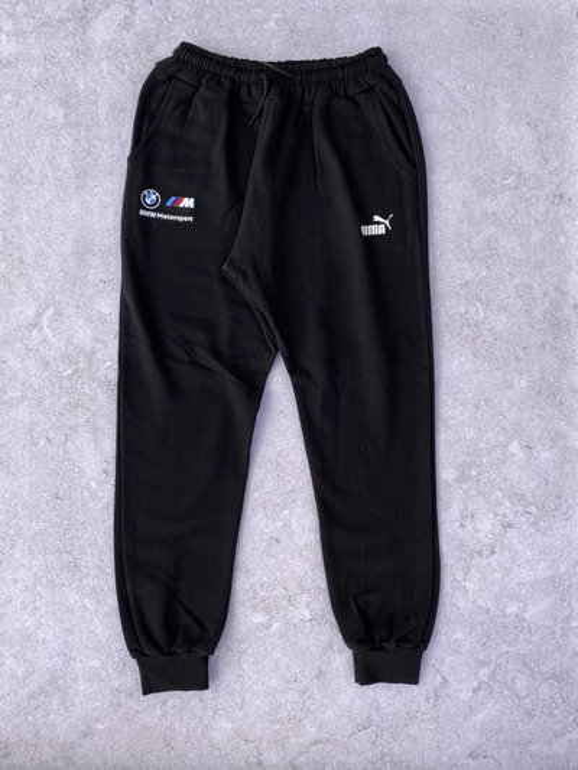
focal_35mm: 26
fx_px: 579
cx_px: 289
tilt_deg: -84.1
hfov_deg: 53.1
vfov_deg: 67.3
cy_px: 385
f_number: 1.8
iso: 32
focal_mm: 4.25
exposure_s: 1/990
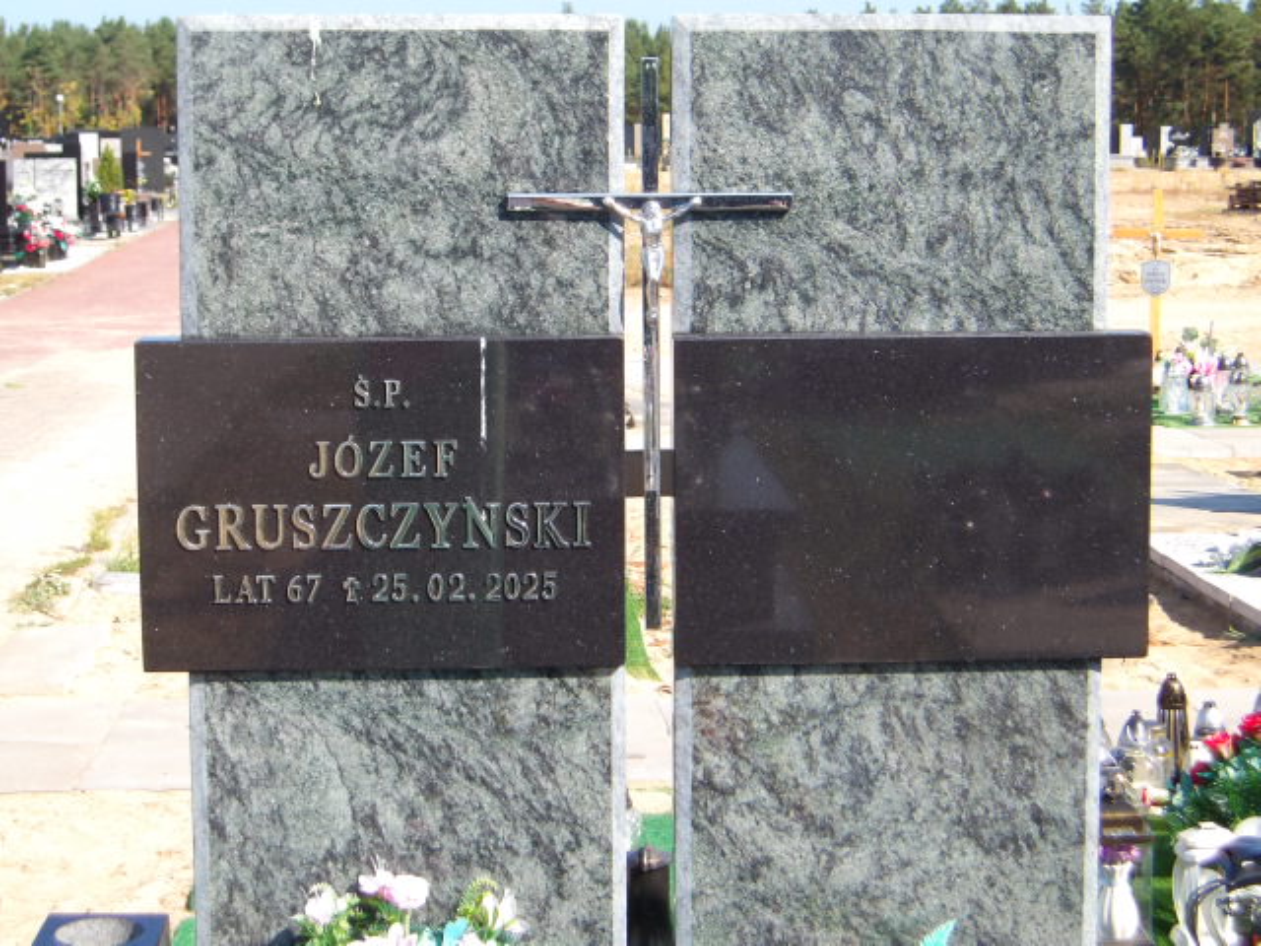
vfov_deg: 21.0
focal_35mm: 70
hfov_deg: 27.8
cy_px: 473
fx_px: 2550
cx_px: 630
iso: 100
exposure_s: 1/269
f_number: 4.9
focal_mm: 12.5
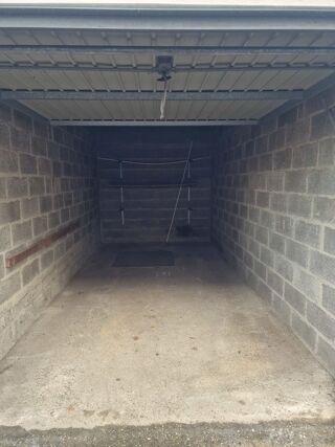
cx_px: 168
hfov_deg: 58.9
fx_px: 297
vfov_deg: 73.9
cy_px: 224
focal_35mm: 23
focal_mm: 6.4
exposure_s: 1/180
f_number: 1.8
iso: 64
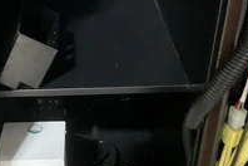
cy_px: 118
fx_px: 420
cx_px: 74
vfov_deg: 22.1
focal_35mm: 61
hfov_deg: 32.5
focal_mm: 3
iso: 500
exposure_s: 1/30
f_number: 1.8
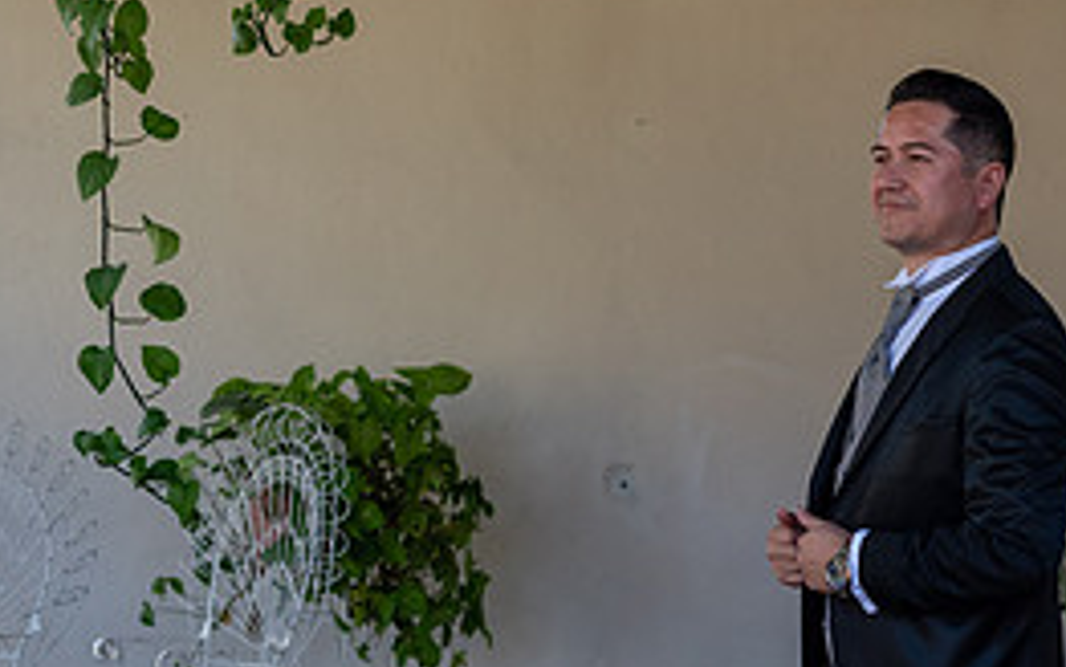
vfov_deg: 16.1
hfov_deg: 24.9
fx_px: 2296
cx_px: 1066
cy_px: 698
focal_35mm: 79
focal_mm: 35
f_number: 4.5
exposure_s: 1/800
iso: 800
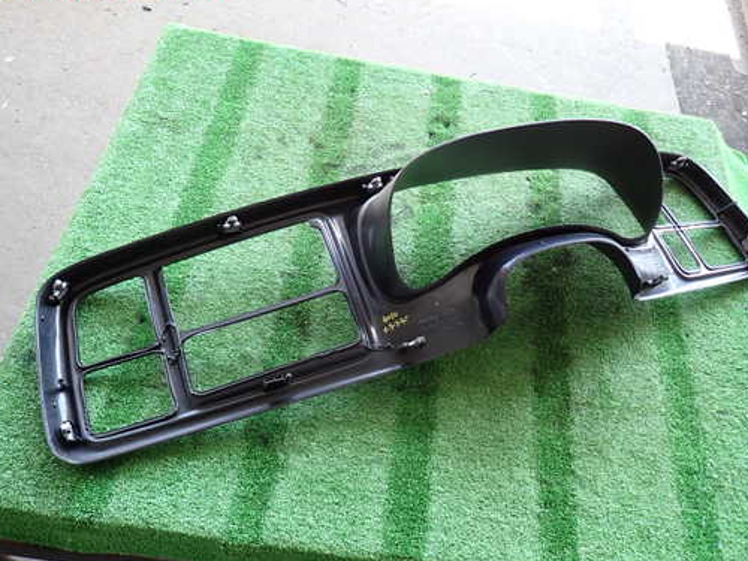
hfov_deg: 59.9
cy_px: 302
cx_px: 389
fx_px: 648
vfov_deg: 46.8
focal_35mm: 30
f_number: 2
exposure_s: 1/60
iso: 100
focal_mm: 4.5
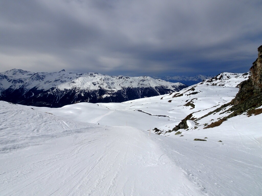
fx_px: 182
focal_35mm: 24
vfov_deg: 56.8
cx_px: 131
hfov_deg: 71.6
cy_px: 98
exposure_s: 1/2000
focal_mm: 4.1
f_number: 5
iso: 80
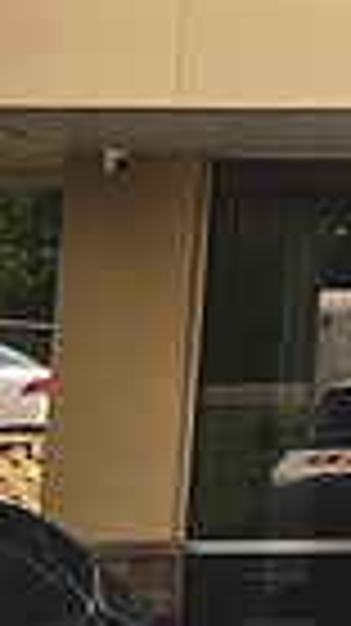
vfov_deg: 13.2
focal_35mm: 160
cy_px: -47
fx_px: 2652
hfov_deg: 6.5
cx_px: 1236
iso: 100
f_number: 2.8
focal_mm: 36
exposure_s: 1/1600
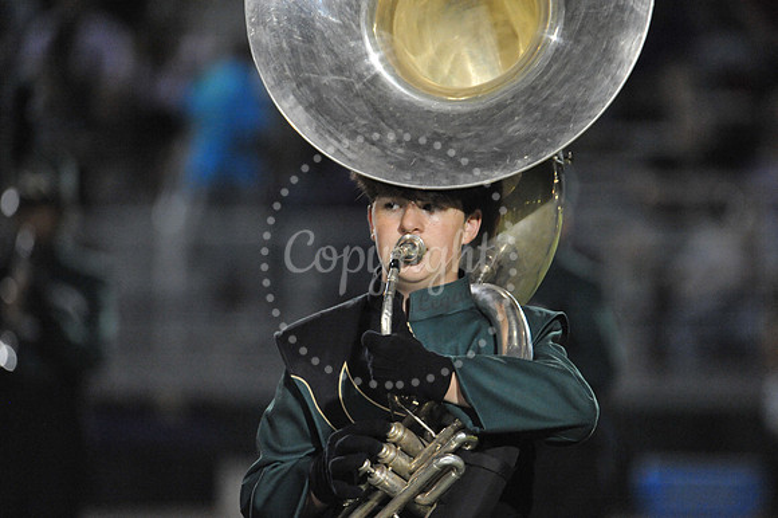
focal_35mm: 600
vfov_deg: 2.3
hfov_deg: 3.4
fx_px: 12959
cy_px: 259
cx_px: 389
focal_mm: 600
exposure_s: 1/160
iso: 6400
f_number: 6.3
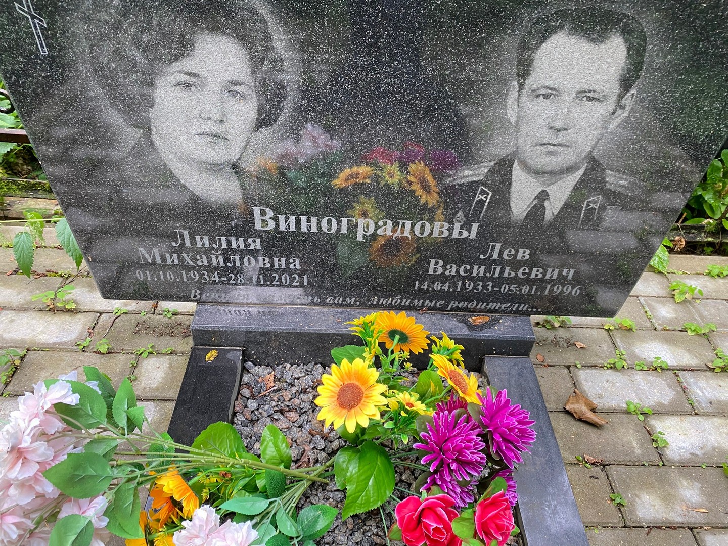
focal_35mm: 26
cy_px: 273
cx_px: 364
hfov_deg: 67.3
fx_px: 547
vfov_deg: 53.1
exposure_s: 1/60
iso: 125
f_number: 1.8
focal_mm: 4.25
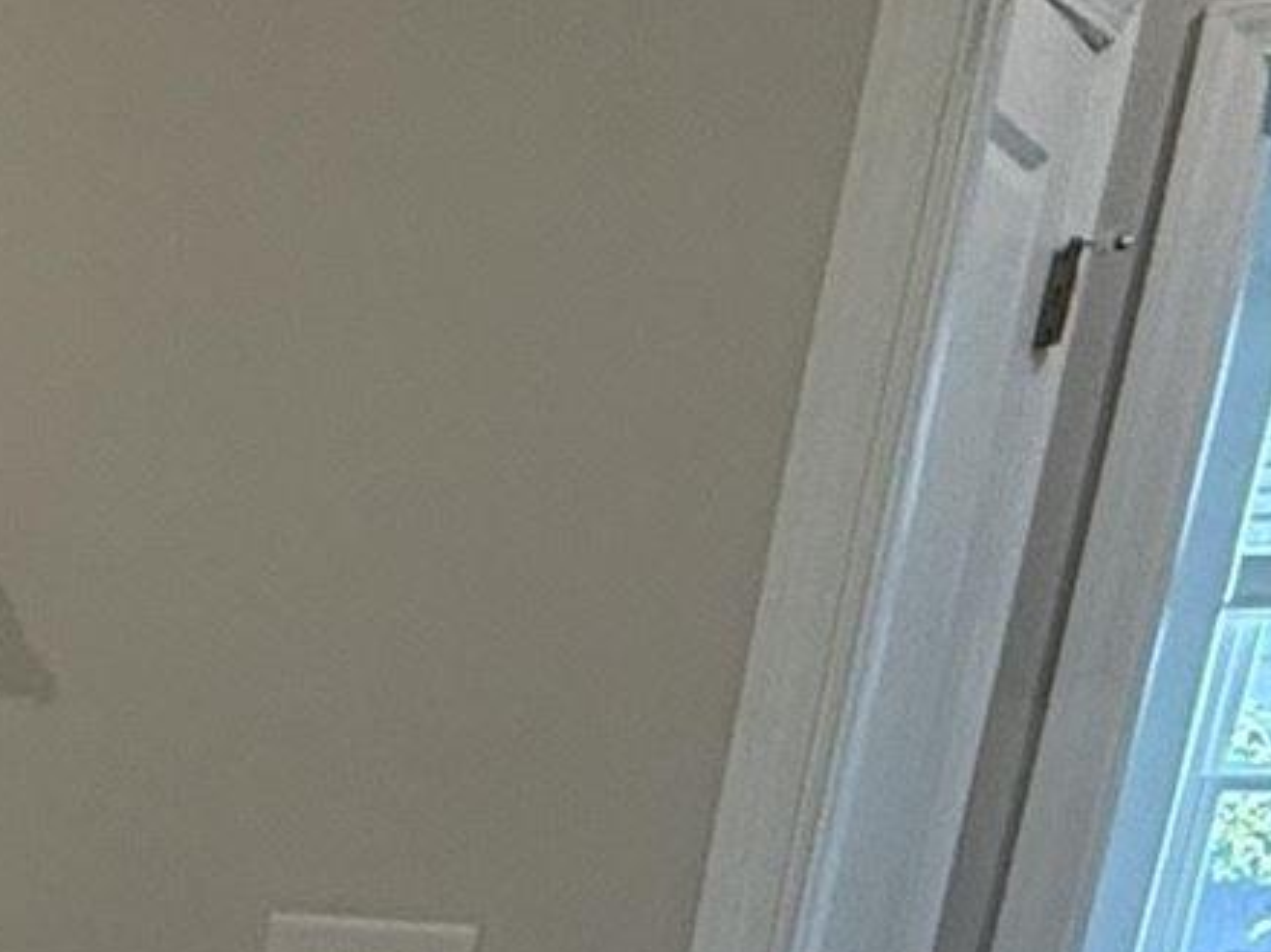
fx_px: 3597
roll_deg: -2.4
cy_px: 1641
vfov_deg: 13.7
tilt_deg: -14.7
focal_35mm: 98
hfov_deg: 15.1
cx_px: -1456
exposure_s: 1/120
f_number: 2.2
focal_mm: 2.22
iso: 160
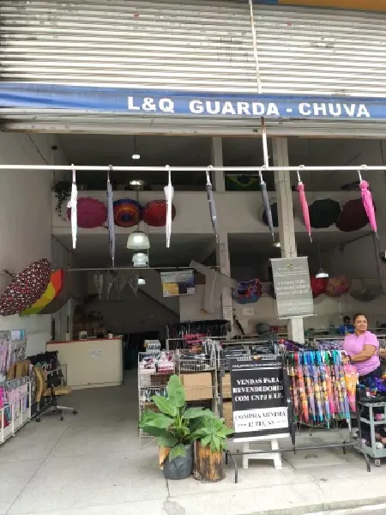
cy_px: 258
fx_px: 387
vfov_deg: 67.3
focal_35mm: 26
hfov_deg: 53.1
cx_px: 193
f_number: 1.75
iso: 112
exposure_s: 1/167
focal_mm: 4.77
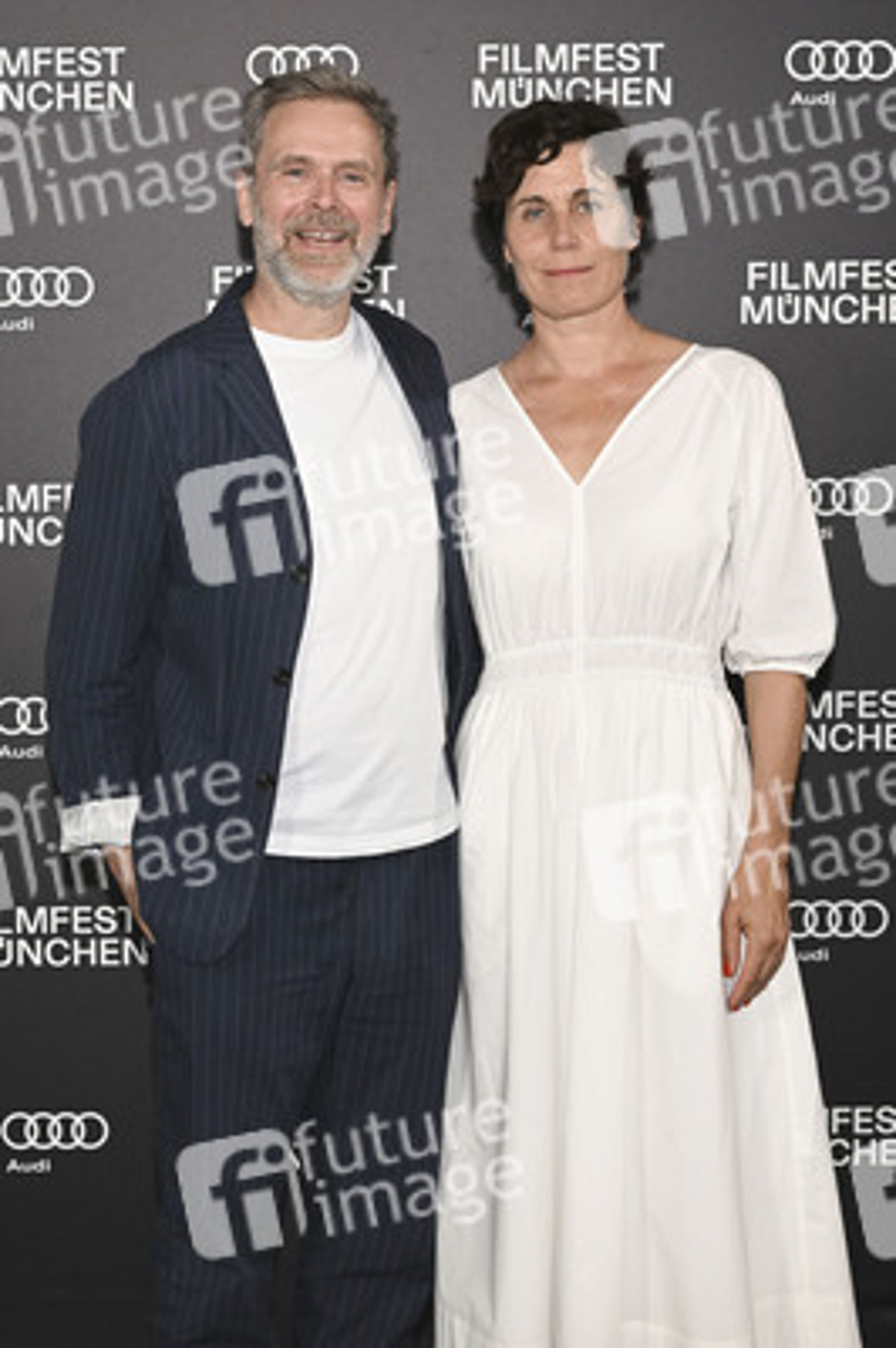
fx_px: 1346
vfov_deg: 53.2
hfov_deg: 36.8
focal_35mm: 36
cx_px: 448
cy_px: 674
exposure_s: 1/200
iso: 1600
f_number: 5.6
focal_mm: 36
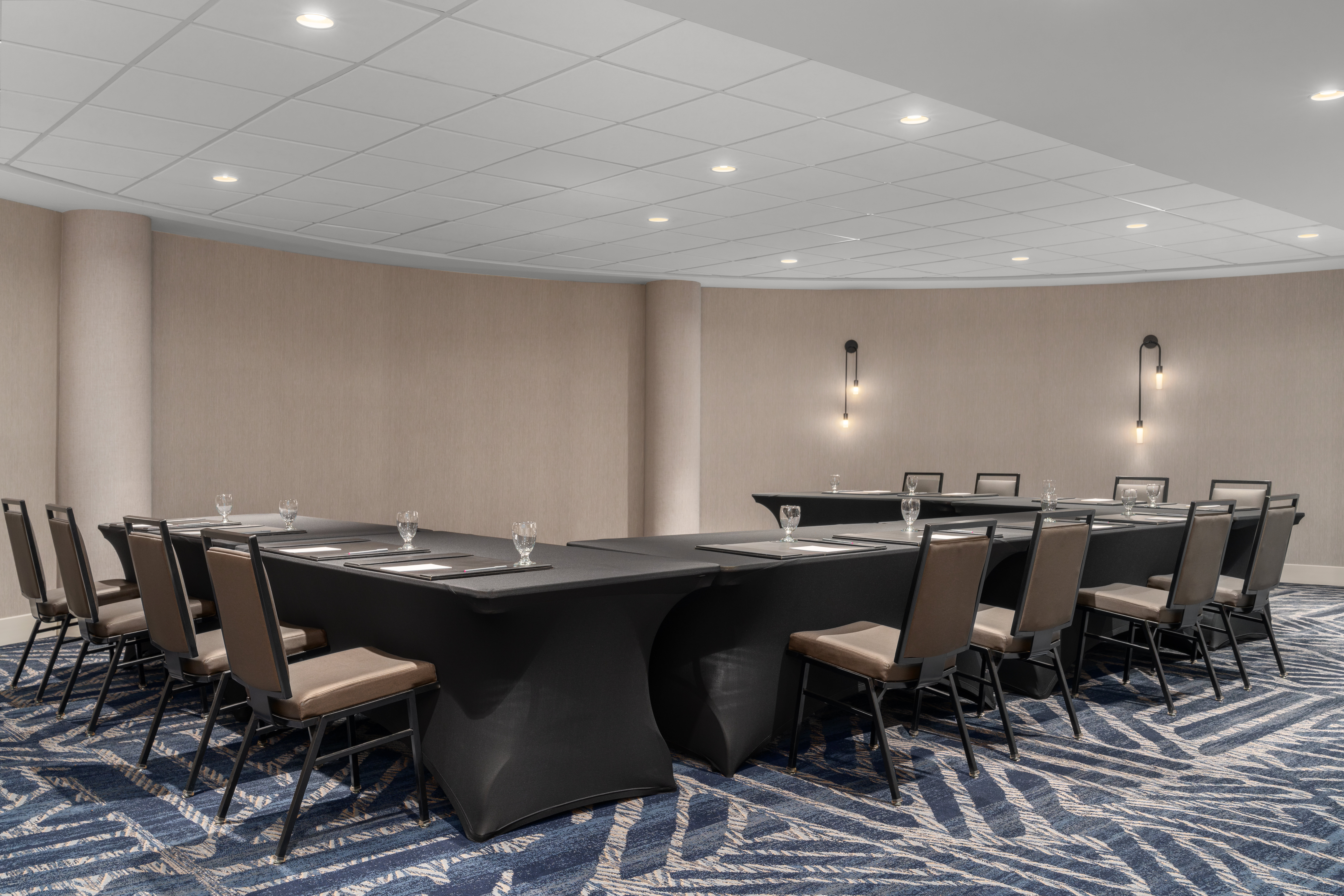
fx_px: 1157
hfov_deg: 60.3
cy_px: 448
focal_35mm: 31
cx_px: 672
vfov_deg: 42.3
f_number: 11
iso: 1600
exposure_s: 1/250
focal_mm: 31
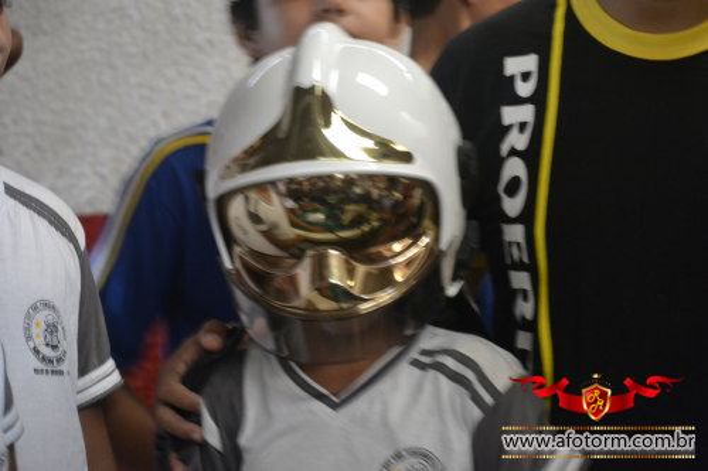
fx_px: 2949
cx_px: 354
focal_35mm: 150
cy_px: 236
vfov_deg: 9.1
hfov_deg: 13.7
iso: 3200
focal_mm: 100
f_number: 5.6
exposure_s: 1/25
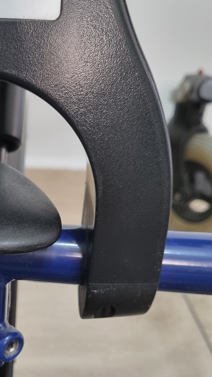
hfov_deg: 22.3
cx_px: -16
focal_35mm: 51
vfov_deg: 40.1
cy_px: 252
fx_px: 510
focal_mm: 5.4
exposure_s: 1/50
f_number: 1.8
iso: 200
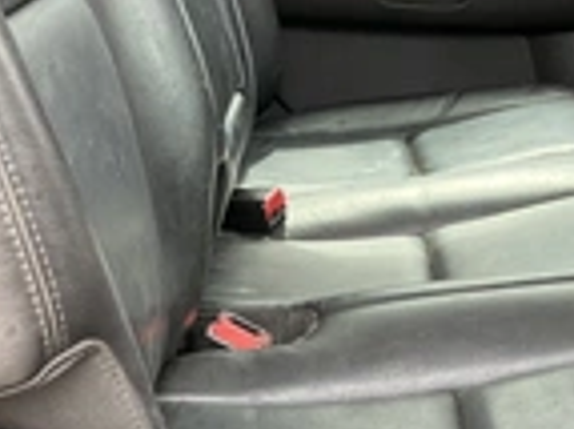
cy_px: 501
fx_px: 1342
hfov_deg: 23.8
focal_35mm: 81
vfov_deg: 17.4
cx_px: 466
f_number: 1.8
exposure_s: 1/122
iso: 64
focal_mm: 3
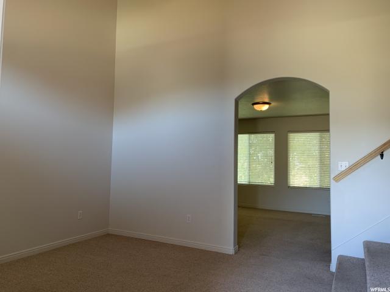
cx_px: 195
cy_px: 146
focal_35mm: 26
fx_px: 293
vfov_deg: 53.1
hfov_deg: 67.3
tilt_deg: +4.5
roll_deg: -1.0
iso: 100
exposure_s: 1/120
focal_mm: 4.25
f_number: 1.8
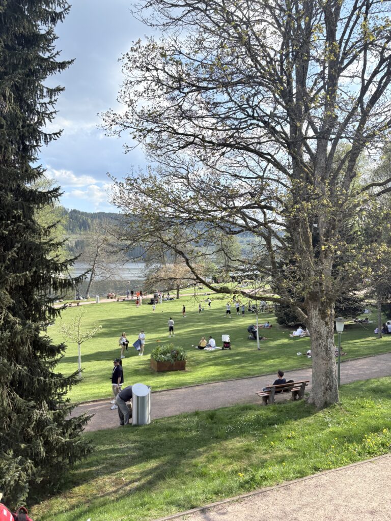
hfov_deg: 53.1
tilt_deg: -0.2
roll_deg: -4.2
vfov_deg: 67.3
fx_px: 392
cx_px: 196
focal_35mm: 26
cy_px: 260
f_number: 1.6
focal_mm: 5.96
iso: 50
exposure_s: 1/2208
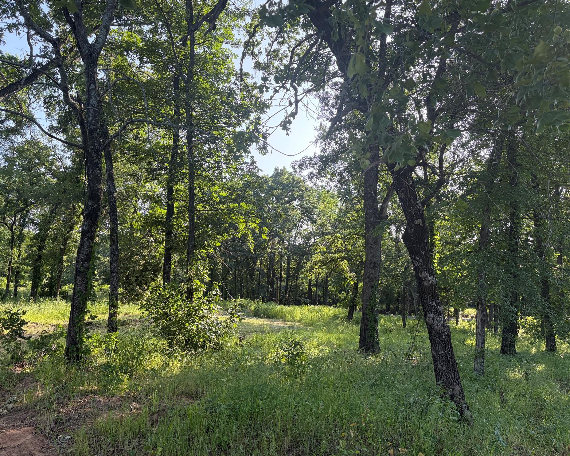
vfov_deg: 51.5
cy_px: 233
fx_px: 472
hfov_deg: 62.2
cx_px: 270
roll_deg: -2.2
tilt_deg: +8.0
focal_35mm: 28
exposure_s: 1/629
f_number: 1.6
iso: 64
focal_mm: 5.96
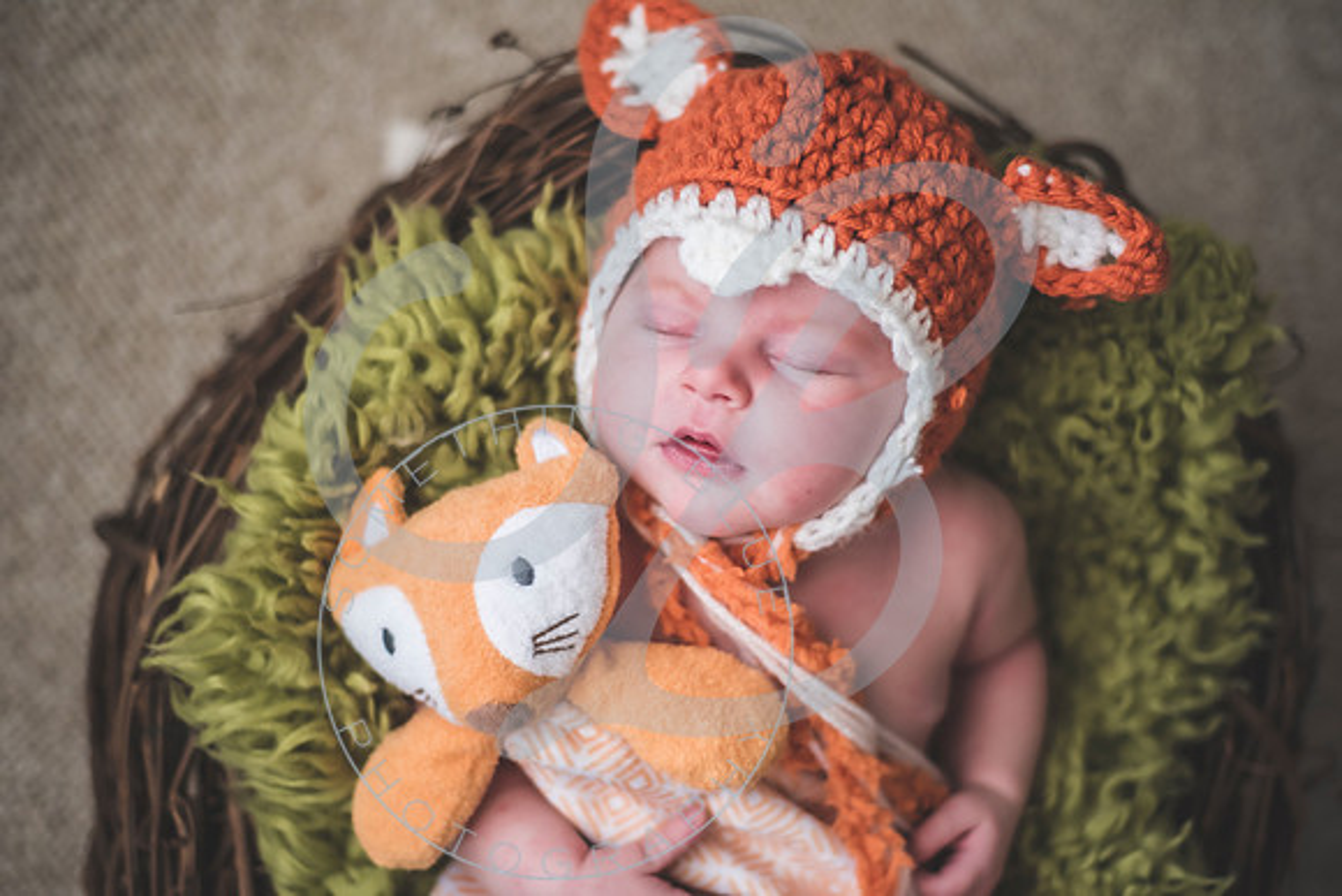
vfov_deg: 27.0
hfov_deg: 39.6
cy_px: 448
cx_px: 671
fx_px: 1864
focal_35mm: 50
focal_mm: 50
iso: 640
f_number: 1.8
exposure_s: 1/125
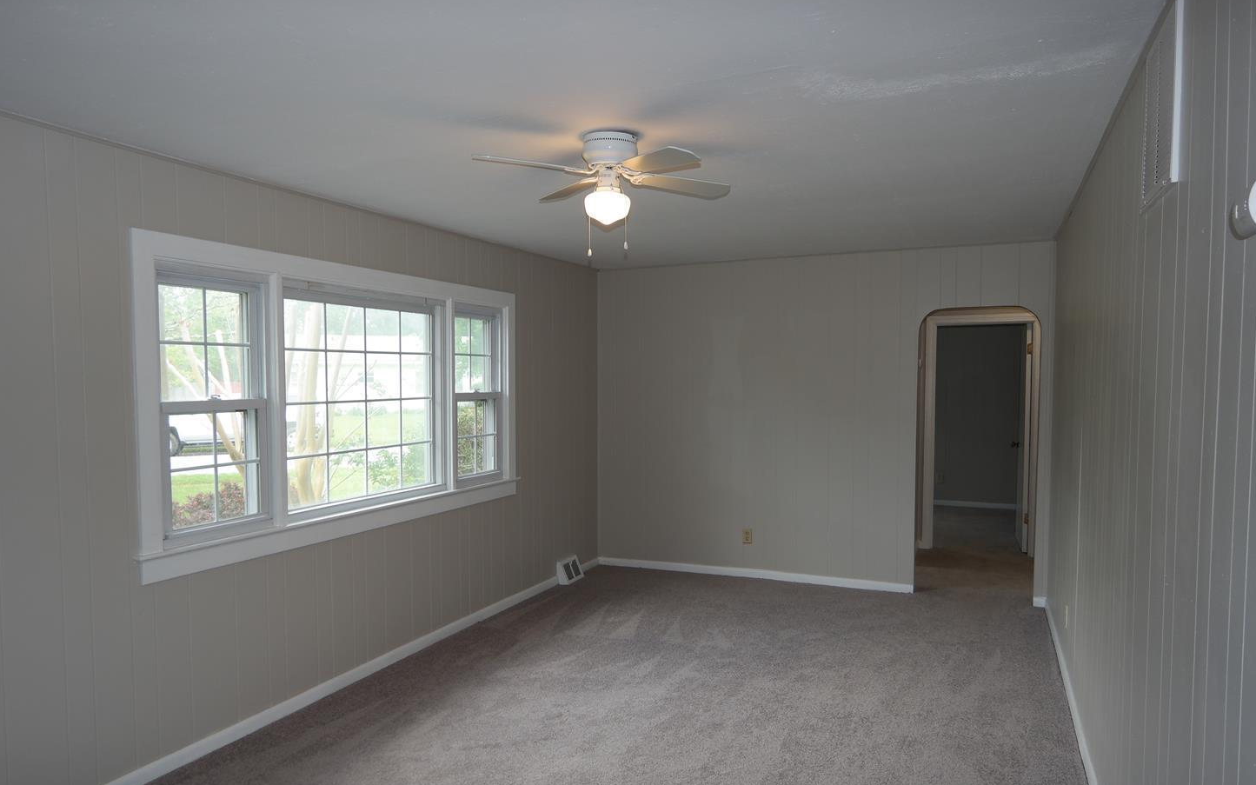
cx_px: 591
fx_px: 821
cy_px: 417
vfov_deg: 51.0
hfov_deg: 74.7
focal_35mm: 24
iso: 100
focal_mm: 14
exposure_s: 1/30
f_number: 4.5
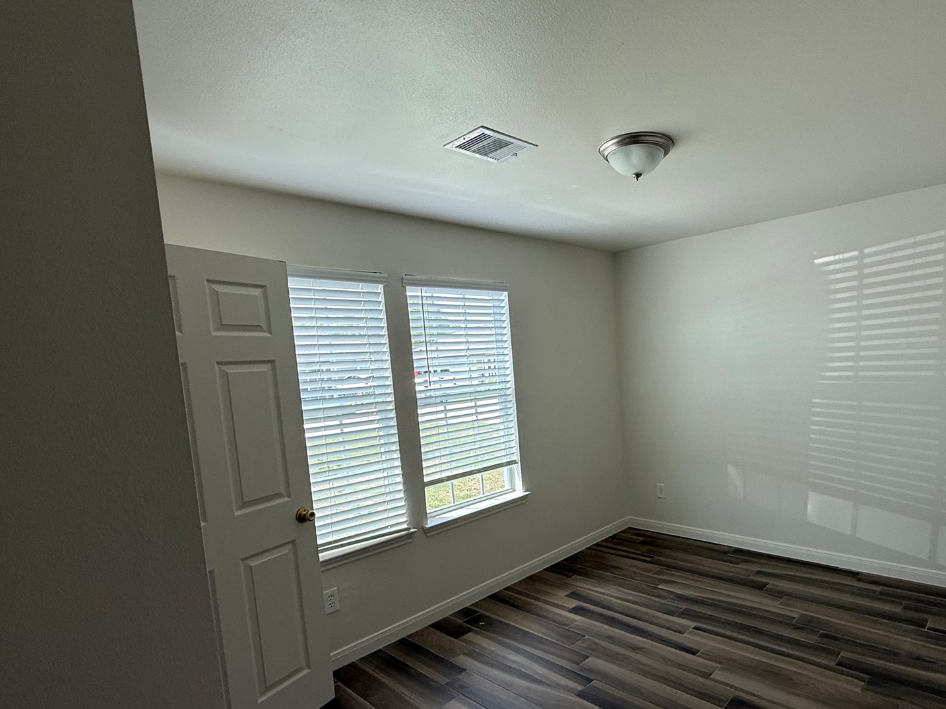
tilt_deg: -4.9
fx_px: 546
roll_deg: +2.7
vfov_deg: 65.6
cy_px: 407
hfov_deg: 80.0
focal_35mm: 20
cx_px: 599
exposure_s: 1/102
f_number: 2.2
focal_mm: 2.22
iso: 40
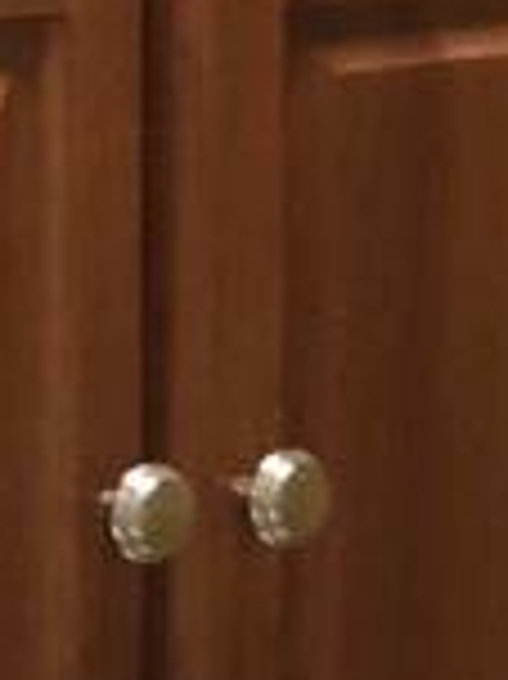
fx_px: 3723
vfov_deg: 10.4
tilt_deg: -8.9
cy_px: 239
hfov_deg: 6.8
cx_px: -1164
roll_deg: +0.7
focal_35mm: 190
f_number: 1.8
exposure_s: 1/8
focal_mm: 3.99
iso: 100
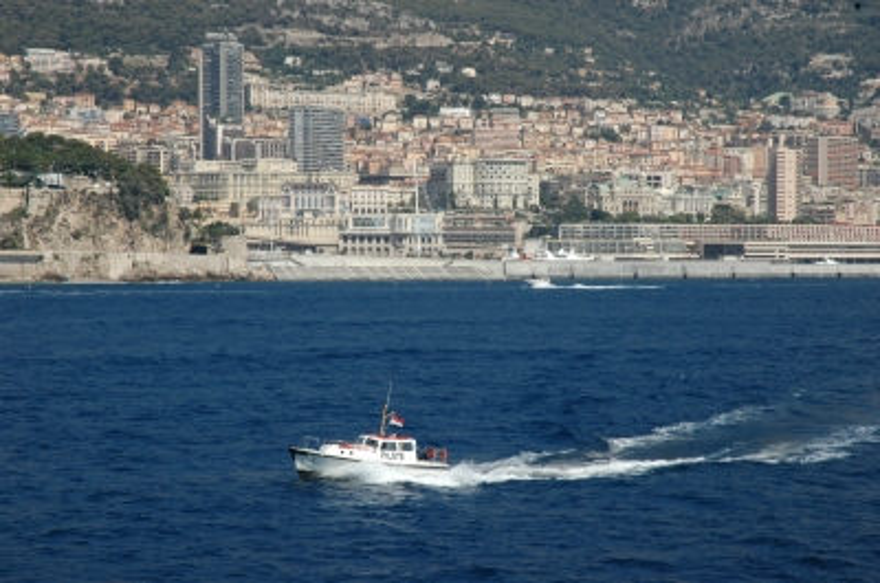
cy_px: 292
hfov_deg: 19.5
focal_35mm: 105
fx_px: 2562
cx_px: 440
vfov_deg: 13.0
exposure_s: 1/125
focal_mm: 70
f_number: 16
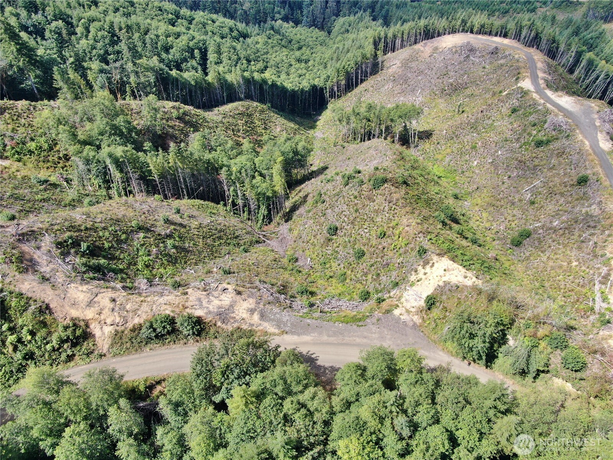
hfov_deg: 71.6
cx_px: 306
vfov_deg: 56.8
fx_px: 425
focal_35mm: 24
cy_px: 230
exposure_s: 1/500
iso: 100
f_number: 2.8
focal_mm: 4.39
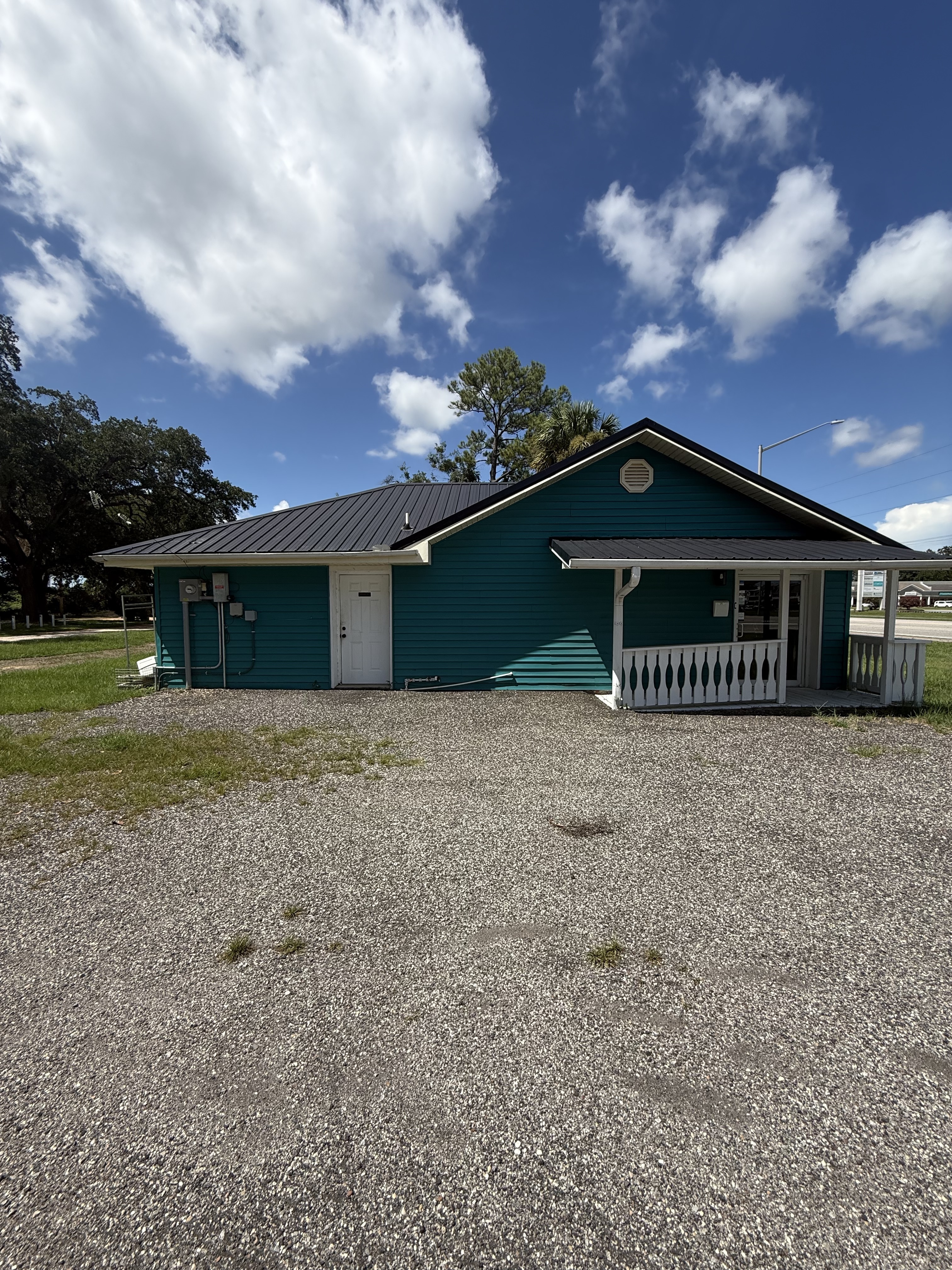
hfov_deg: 85.7
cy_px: 635
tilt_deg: -4.2
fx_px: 513
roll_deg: +1.2
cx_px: 476
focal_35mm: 14
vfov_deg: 102.1
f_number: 2.2
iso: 50
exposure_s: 1/2024
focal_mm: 2.22
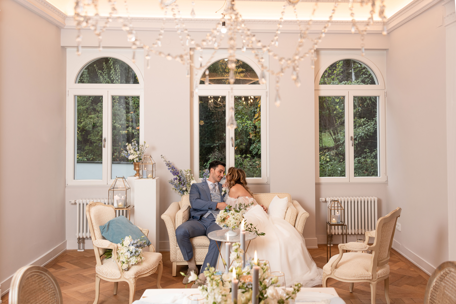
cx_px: 228
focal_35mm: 35
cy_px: 152
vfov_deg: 37.9
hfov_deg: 54.4
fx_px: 443
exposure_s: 1/100
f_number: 4.5
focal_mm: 35
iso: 200
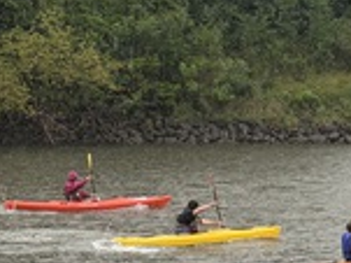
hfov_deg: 11.1
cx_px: 395
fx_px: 1773
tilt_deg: -7.2
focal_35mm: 175
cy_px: 286
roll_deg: -0.2
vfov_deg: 8.4
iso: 100
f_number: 1.78
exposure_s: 1/77
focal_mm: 6.76
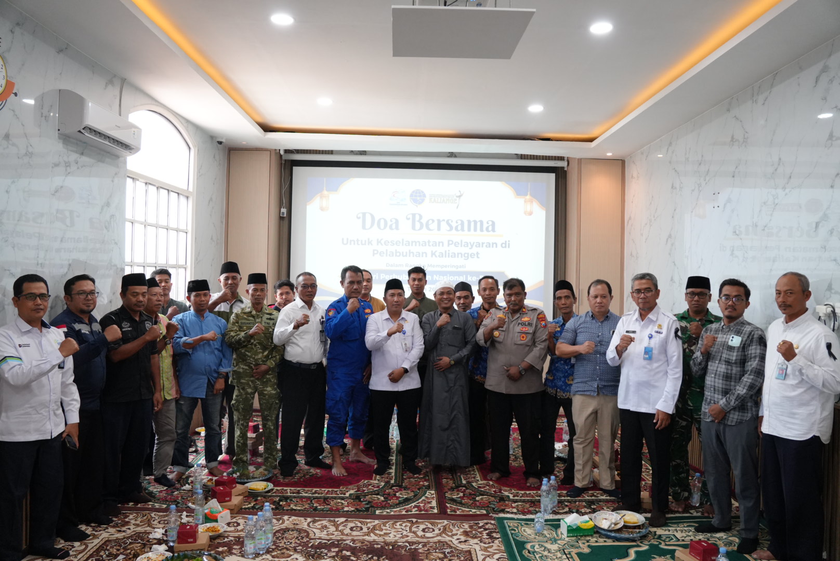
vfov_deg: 50.5
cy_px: 280
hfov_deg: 70.4
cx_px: 420
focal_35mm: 26
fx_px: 595
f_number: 4
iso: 2000
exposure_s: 1/160
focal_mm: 17
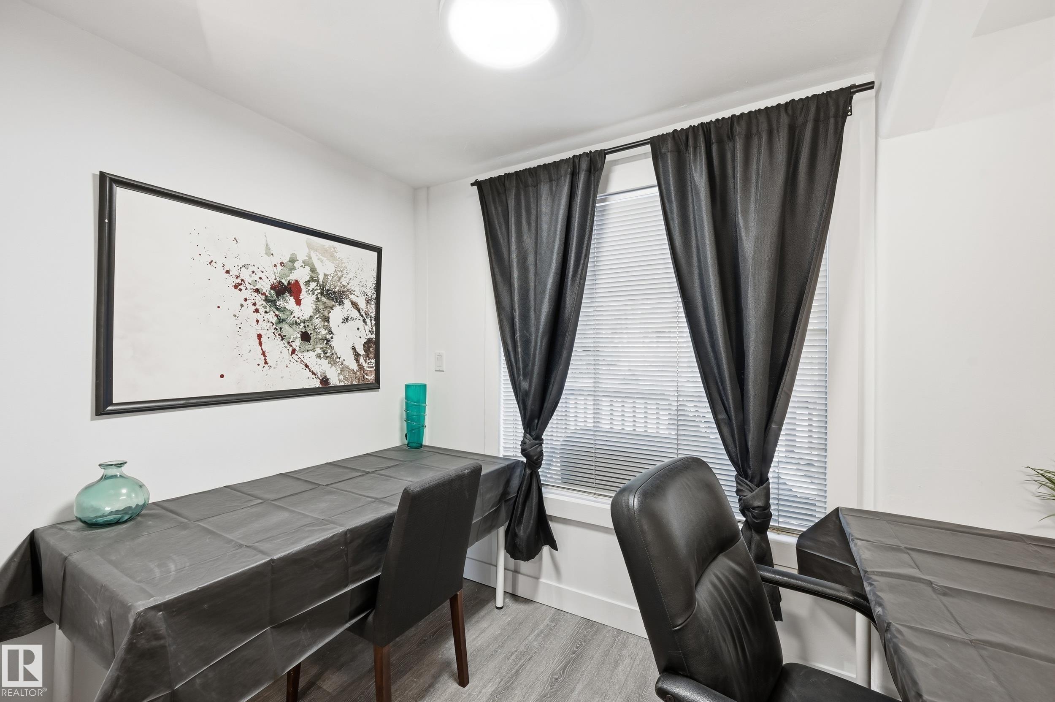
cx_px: 528
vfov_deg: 81.1
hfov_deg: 104.3
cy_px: 351
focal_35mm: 14
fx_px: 410
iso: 100
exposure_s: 1/8
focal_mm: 14
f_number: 8
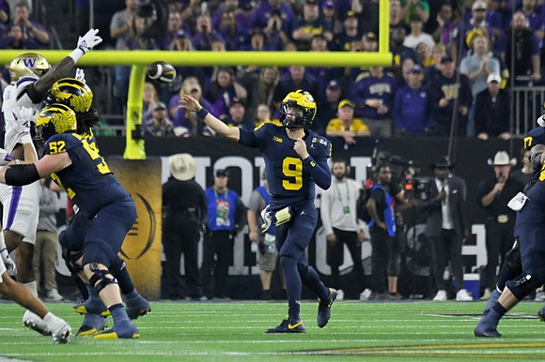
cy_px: 181
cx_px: 272
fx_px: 8397
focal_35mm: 555
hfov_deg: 3.7
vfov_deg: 2.5
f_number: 5.6
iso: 6400
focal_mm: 370
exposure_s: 1/1000
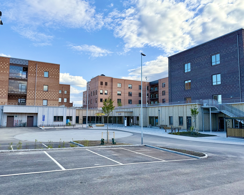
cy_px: 99
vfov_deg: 54.9
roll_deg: -0.5
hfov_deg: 66.0
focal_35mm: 26
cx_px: 122
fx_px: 188
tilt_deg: +4.6
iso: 80
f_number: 1.78
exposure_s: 1/2907
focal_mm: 6.76
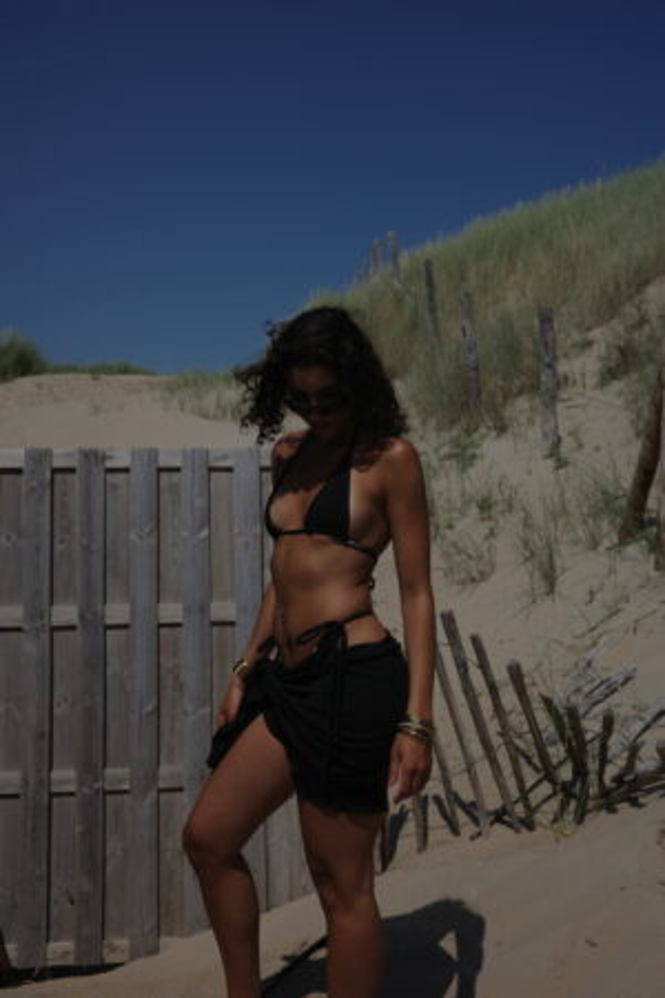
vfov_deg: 48.5
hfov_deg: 33.4
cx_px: 332
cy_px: 499
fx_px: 1108
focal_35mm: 40
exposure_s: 1/2000
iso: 100
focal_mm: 26
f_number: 5.6
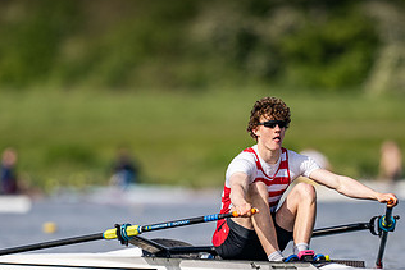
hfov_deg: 1.9
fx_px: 12380
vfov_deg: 1.3
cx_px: 256
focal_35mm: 1100
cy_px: 187
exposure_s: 1/2500
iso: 200
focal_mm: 600
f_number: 4
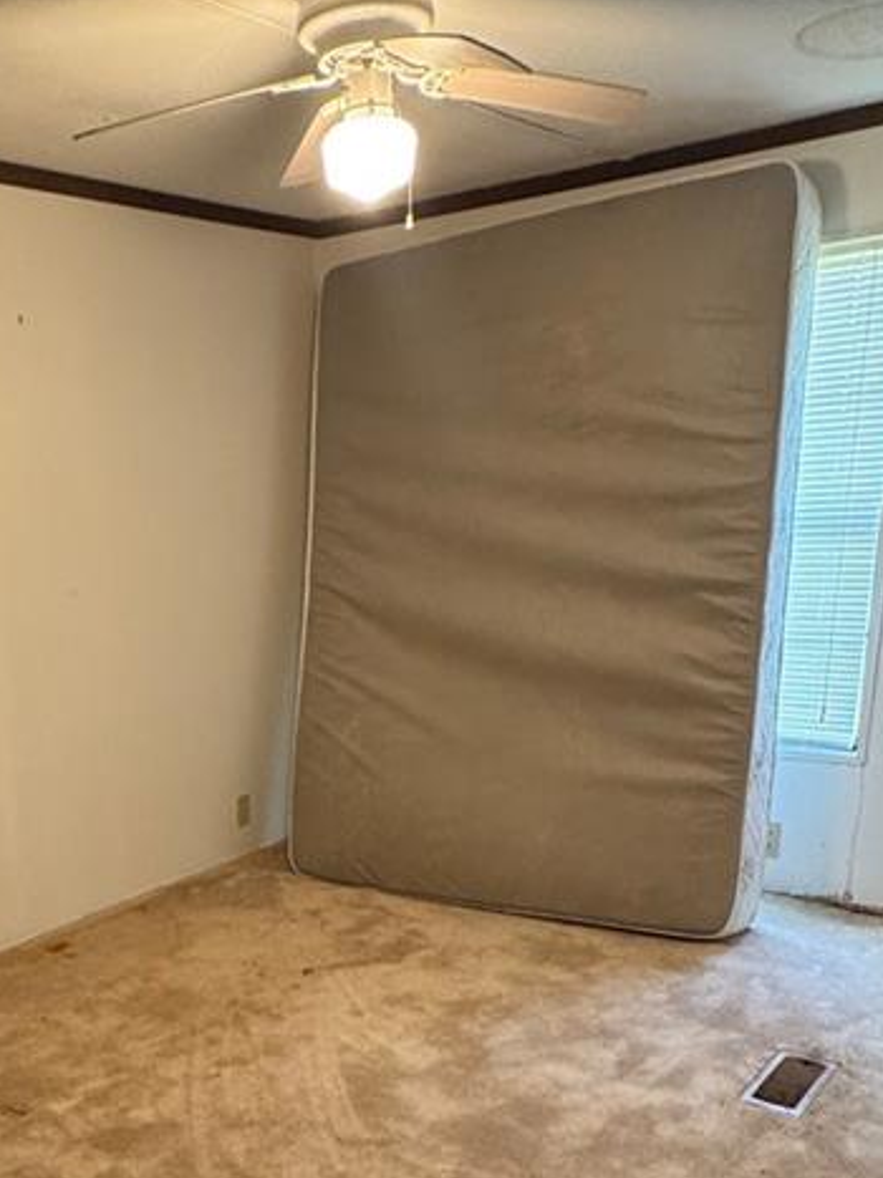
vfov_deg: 49.2
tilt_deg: -20.0
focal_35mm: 36
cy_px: 895
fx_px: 1225
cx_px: 265
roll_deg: +2.7
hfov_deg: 39.0
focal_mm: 2.22
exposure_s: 1/60
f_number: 2.2
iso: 500
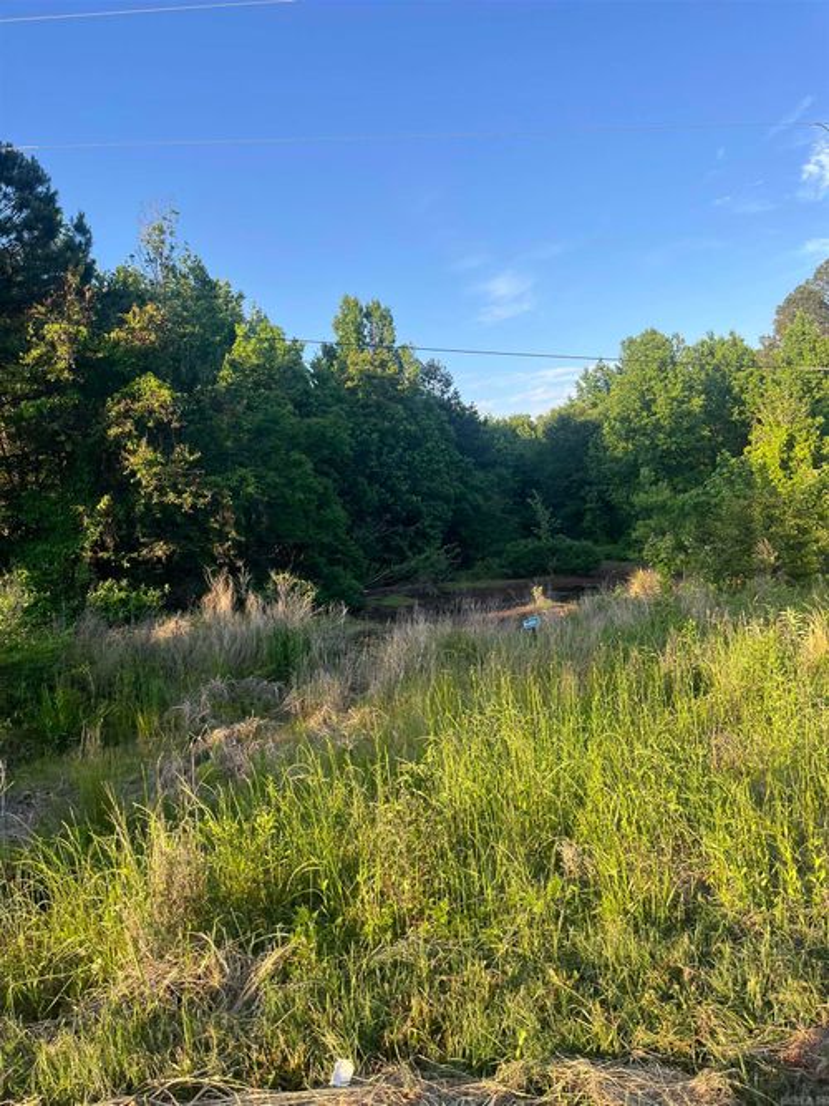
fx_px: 830
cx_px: 414
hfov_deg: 53.0
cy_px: 553
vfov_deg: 67.3
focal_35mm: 26
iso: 50
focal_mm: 5.1
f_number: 1.6
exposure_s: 1/840
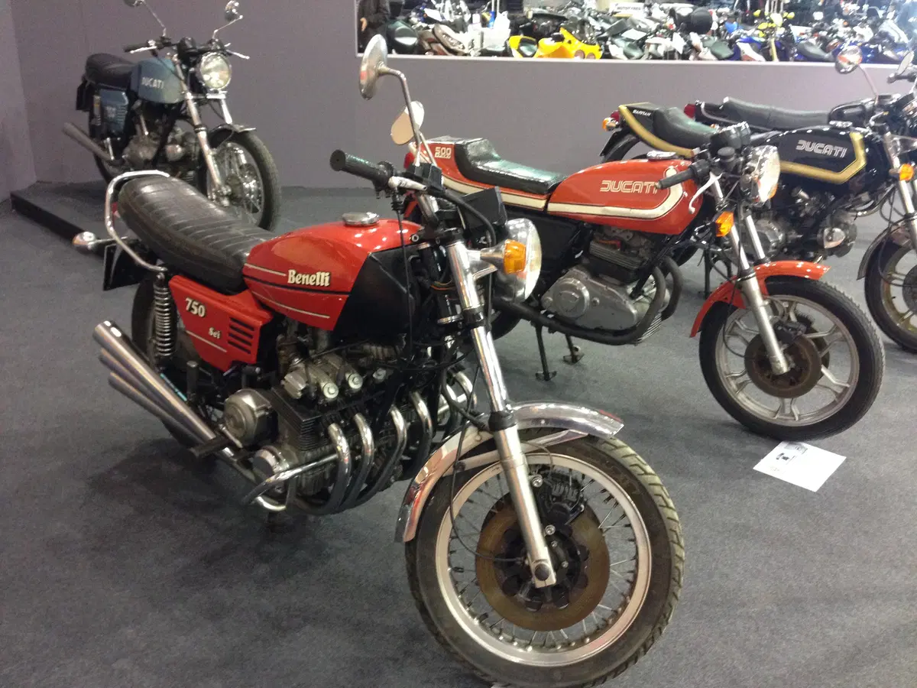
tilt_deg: -24.5
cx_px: 458
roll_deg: -0.7
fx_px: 874
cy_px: 344
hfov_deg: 55.4
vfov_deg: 42.9
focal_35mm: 33
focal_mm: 4.12
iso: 320
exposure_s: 1/20
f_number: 2.4
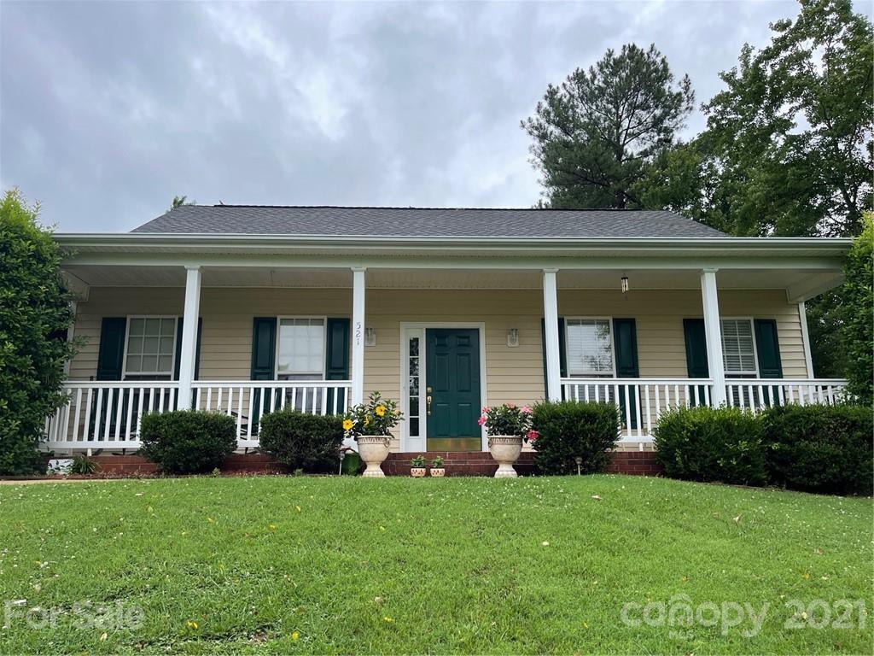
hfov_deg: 67.3
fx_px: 656
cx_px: 437
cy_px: 328
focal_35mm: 26
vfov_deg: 53.1
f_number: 1.6
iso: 32
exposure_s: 1/1976
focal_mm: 5.1
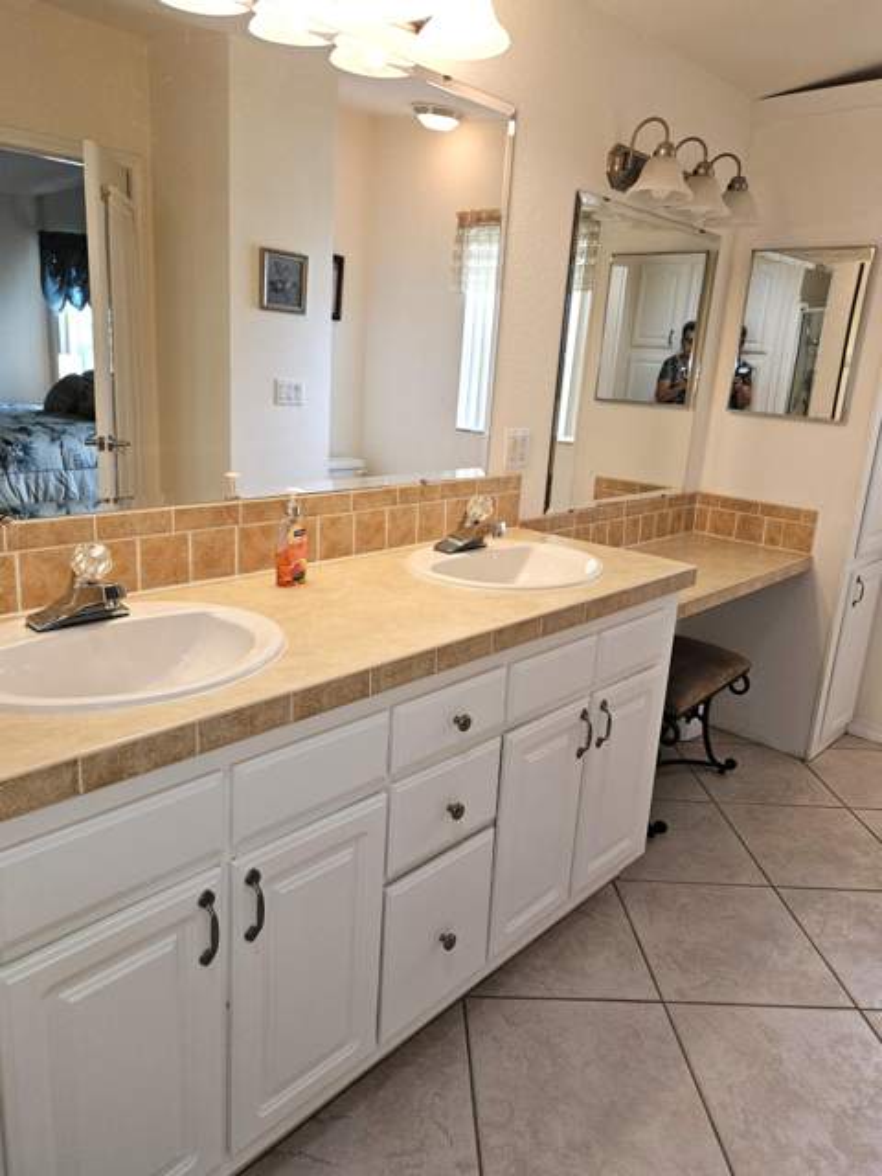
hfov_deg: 58.9
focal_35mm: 23
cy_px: 588
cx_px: 441
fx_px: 781
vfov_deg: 73.9
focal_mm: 5.4
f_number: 1.8
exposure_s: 1/60
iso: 40
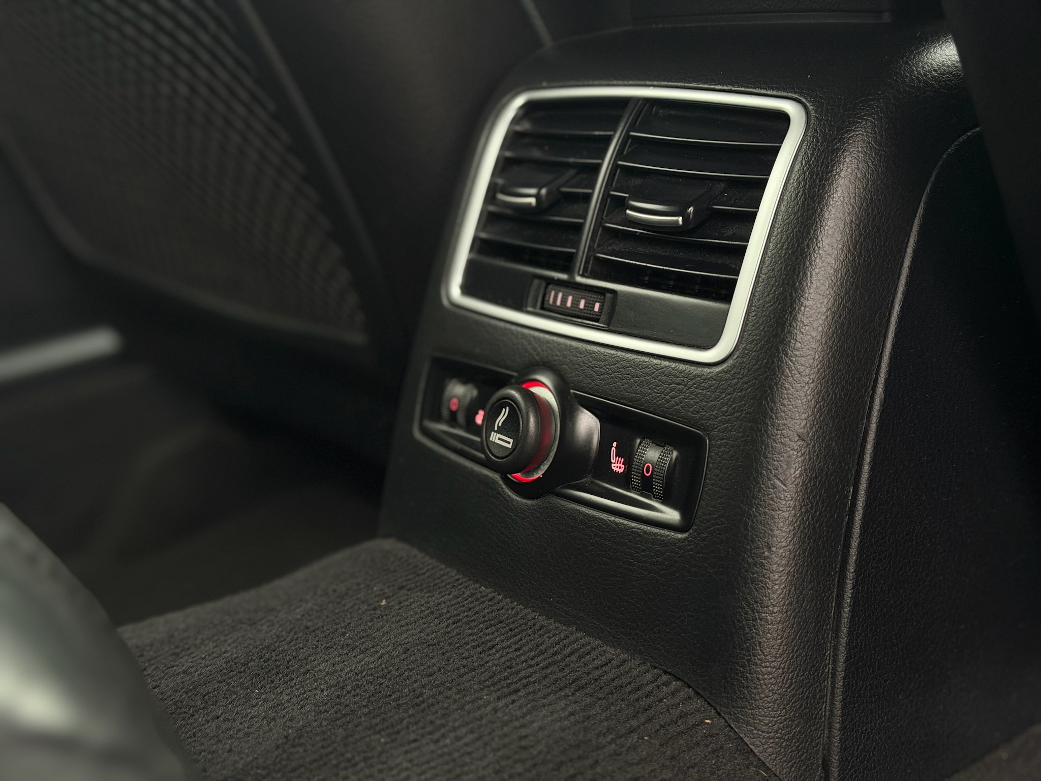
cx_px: 520
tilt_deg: -18.7
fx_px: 1443
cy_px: 390
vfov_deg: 30.3
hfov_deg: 39.7
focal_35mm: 48
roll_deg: +7.3
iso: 500
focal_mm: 6.76
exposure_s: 1/40
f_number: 1.78
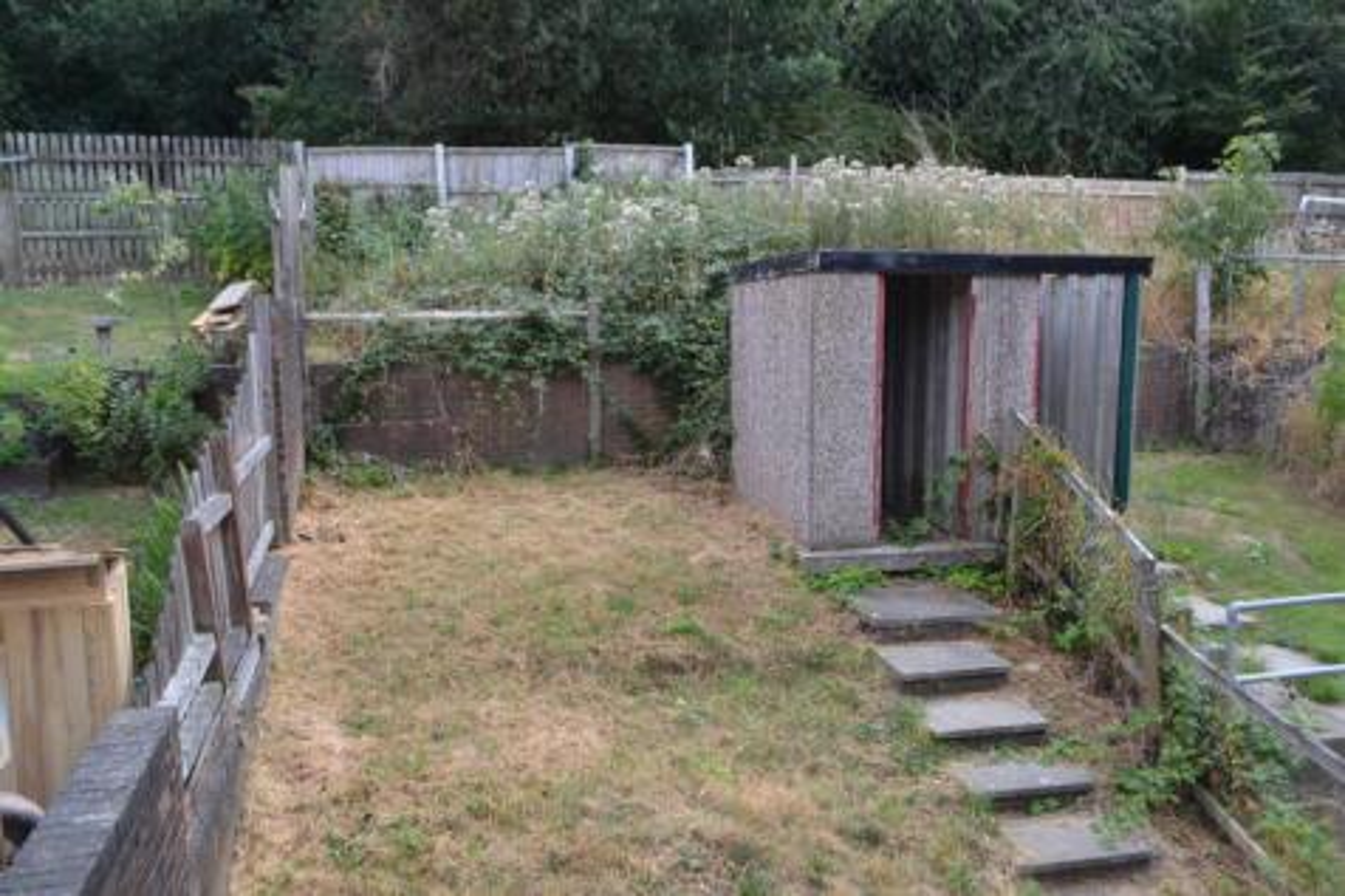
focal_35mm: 33
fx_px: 1232
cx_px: 672
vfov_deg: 39.9
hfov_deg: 57.2
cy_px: 448
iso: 125
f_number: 5.6
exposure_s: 1/125
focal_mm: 22
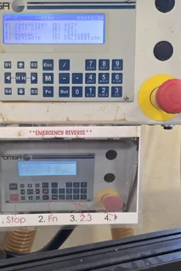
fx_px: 226
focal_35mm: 30
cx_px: 70
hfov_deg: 43.4
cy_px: 127
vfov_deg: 61.8
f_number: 1.7
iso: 320
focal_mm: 6.3
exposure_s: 1/120
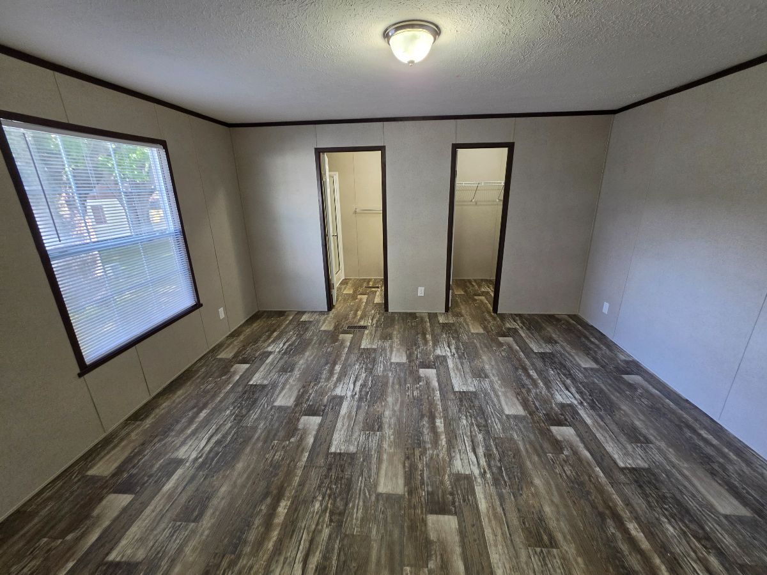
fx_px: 288
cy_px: 288
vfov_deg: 89.9
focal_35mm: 13
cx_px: 384
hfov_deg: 106.2
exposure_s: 1/60
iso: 160
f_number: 1.9
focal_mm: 2.2
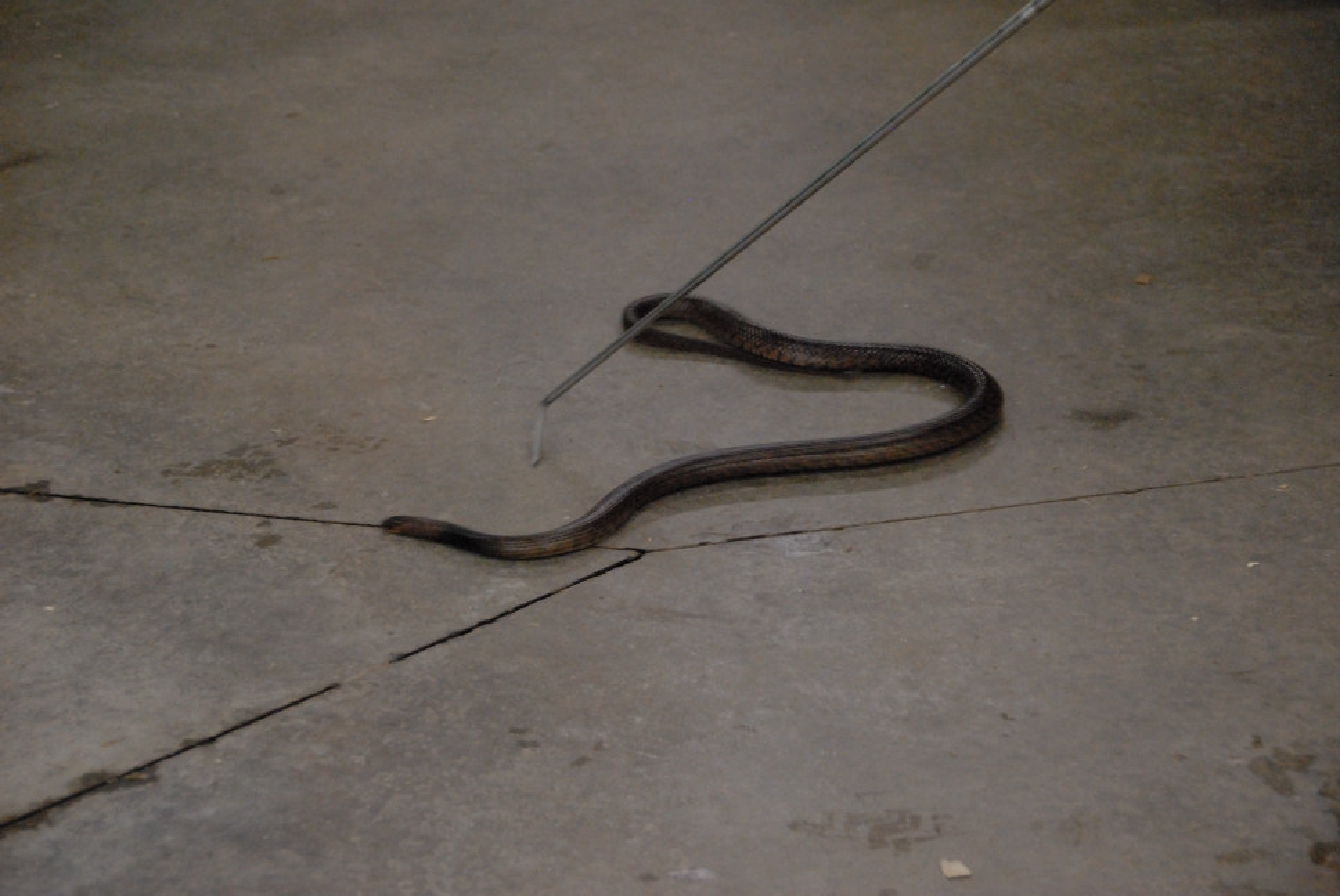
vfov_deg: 11.5
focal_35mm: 120
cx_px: 670
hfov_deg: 17.0
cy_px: 448
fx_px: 4472
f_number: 5
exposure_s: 1/90
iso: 1600
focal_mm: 80
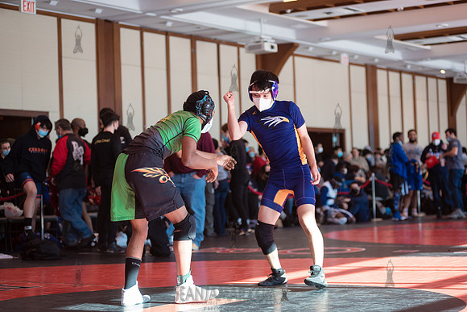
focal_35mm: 80
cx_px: 234
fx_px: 1038
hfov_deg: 25.4
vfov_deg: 17.1
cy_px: 156
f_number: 3.5
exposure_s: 1/400
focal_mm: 80
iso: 400
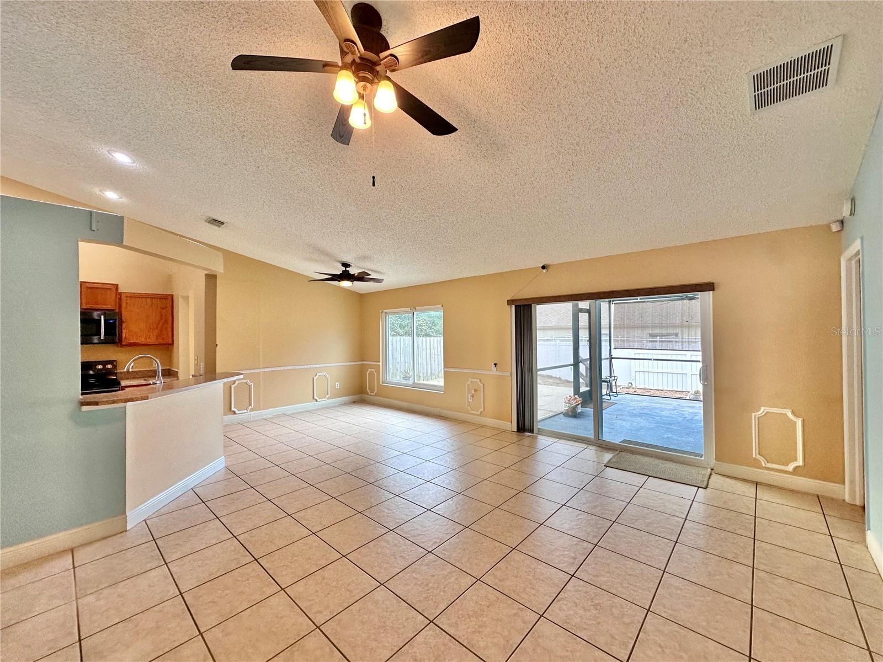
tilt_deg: +0.9
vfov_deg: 85.7
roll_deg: +0.3
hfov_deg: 102.1
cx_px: 442
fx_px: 357
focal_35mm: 14
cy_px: 331
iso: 125
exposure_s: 1/120
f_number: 2.2
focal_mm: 2.22
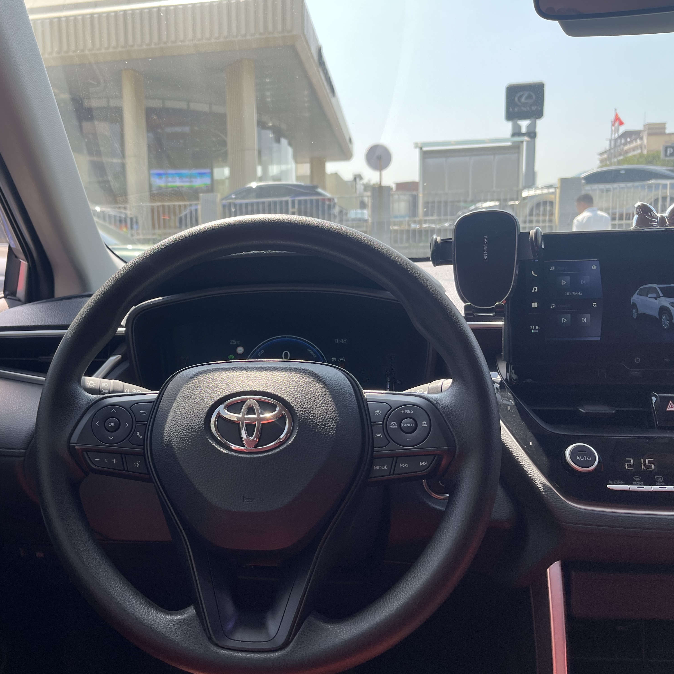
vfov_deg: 52.5
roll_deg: +1.8
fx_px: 683
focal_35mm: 31
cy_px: 336
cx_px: 225
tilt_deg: -8.4
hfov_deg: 51.6
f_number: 1.6
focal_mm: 5.1
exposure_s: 1/361
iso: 50
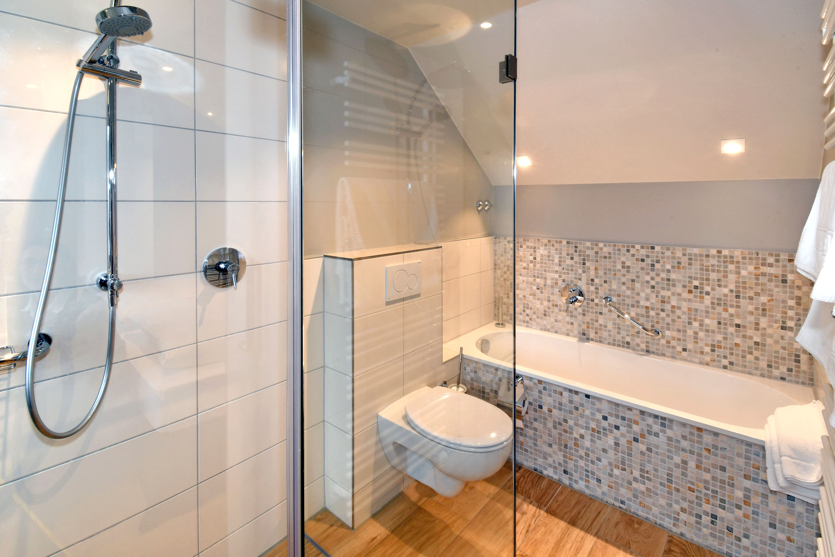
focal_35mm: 15
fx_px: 348
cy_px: 278
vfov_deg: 77.3
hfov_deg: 100.4
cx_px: 418
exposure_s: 1/1.3
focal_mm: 10
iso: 100
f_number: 22
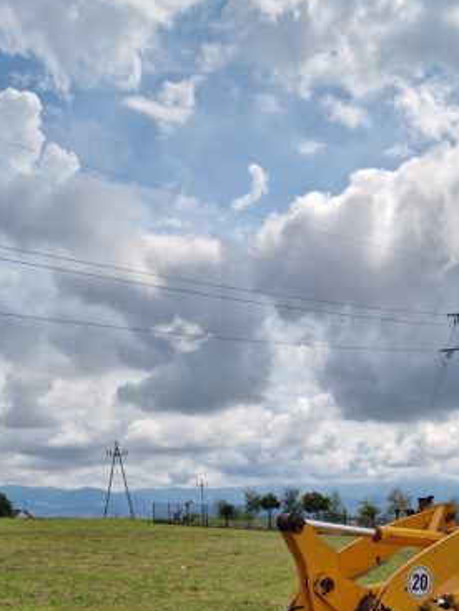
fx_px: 884
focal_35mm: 50
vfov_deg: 35.1
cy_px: 593
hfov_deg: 28.3
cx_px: 387
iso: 50
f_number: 1.8
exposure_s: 1/2416
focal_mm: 5.4
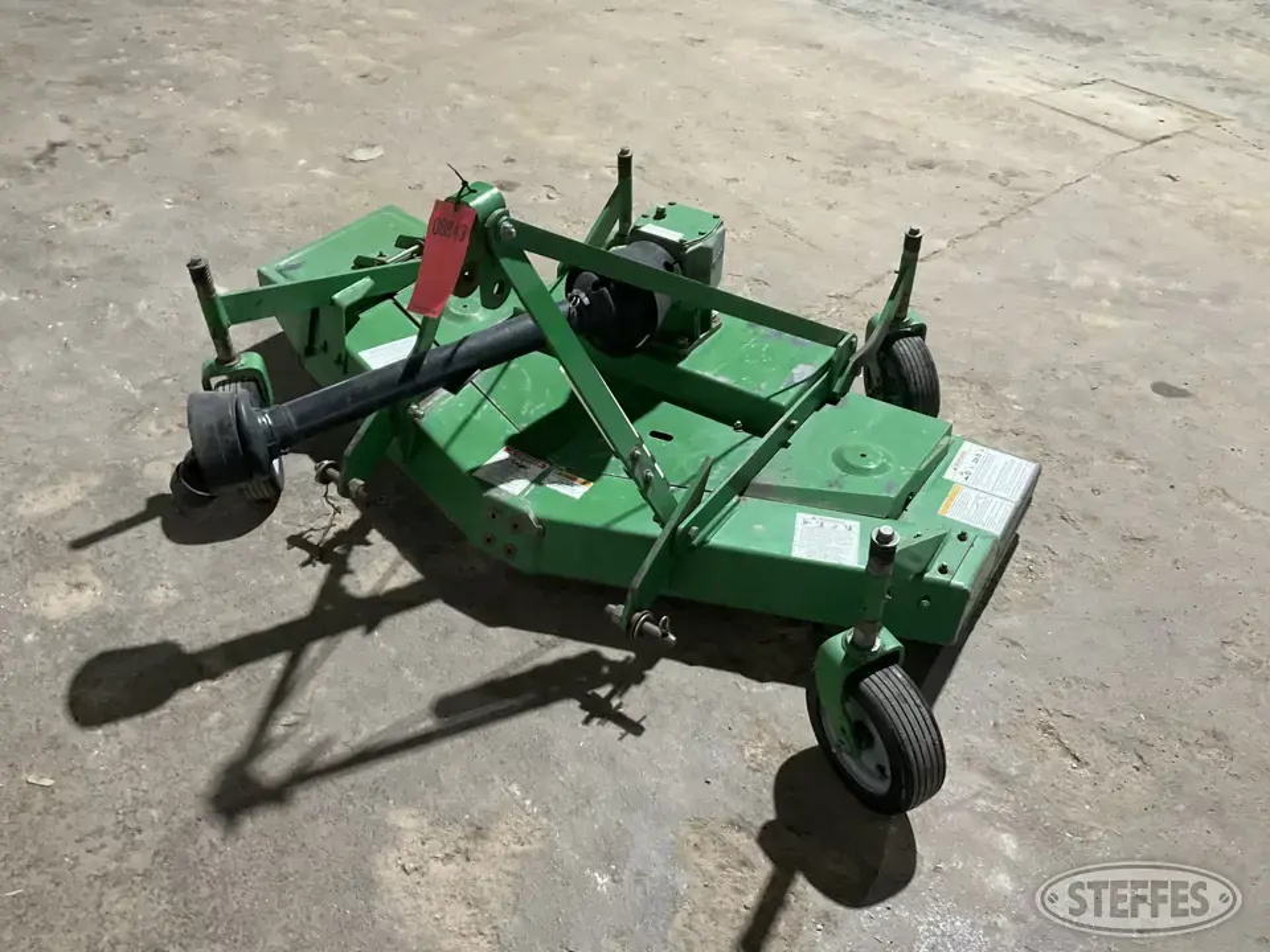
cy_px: 476
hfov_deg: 61.7
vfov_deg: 48.2
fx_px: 1064
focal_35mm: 29
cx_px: 635
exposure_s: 1/40
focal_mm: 3
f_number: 1.8
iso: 250
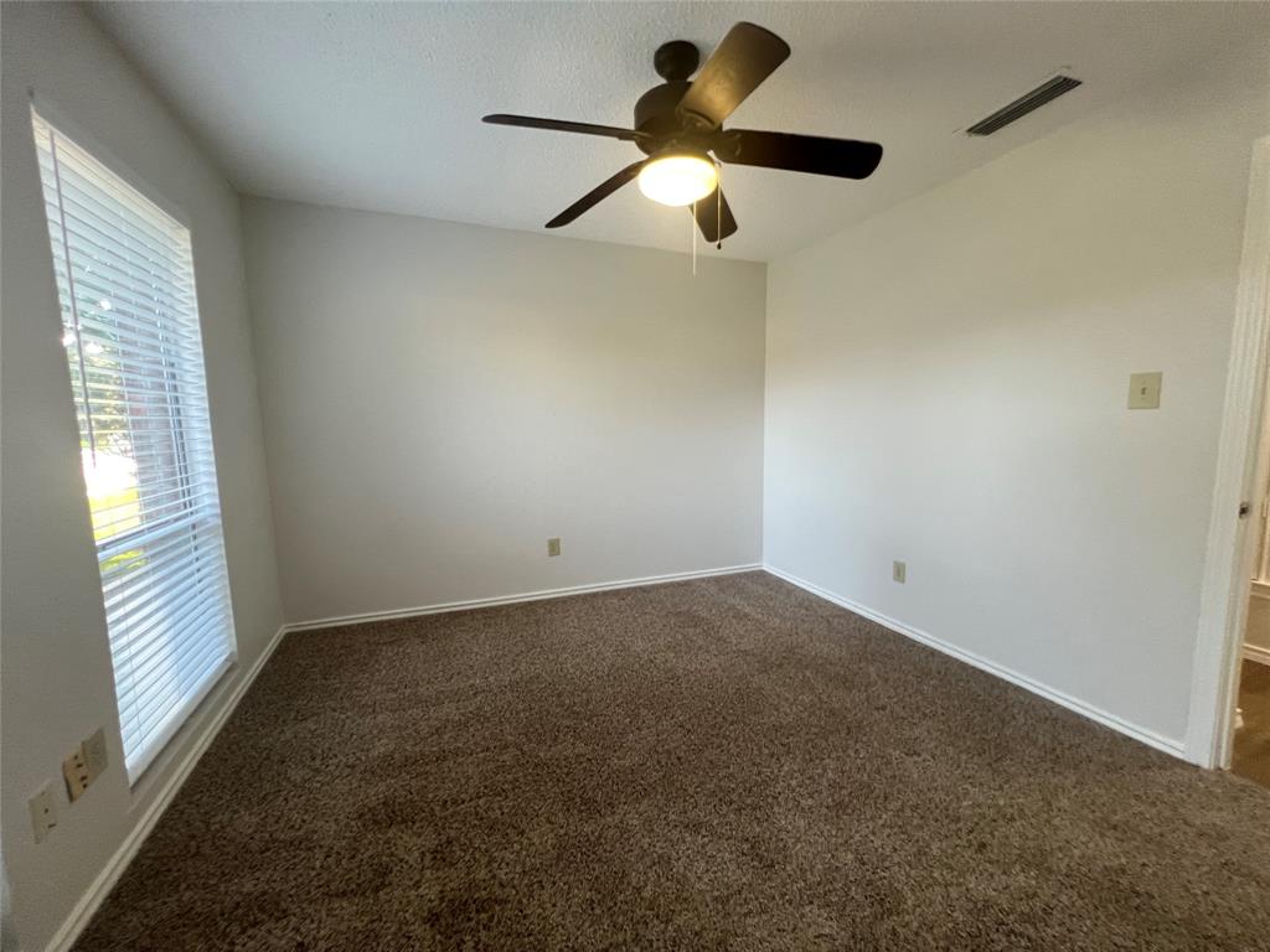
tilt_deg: -5.6
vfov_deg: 89.9
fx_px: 477
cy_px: 476
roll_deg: +1.2
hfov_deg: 106.2
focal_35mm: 13
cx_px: 635
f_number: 1.8
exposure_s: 1/120
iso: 200
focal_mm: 1.57
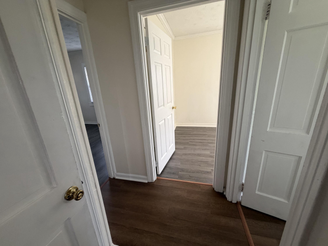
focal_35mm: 14
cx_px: 164
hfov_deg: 102.1
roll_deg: +4.1
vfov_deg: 85.7
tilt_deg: -17.1
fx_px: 133
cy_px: 123
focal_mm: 2.22
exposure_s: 1/71
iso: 200
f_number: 2.2
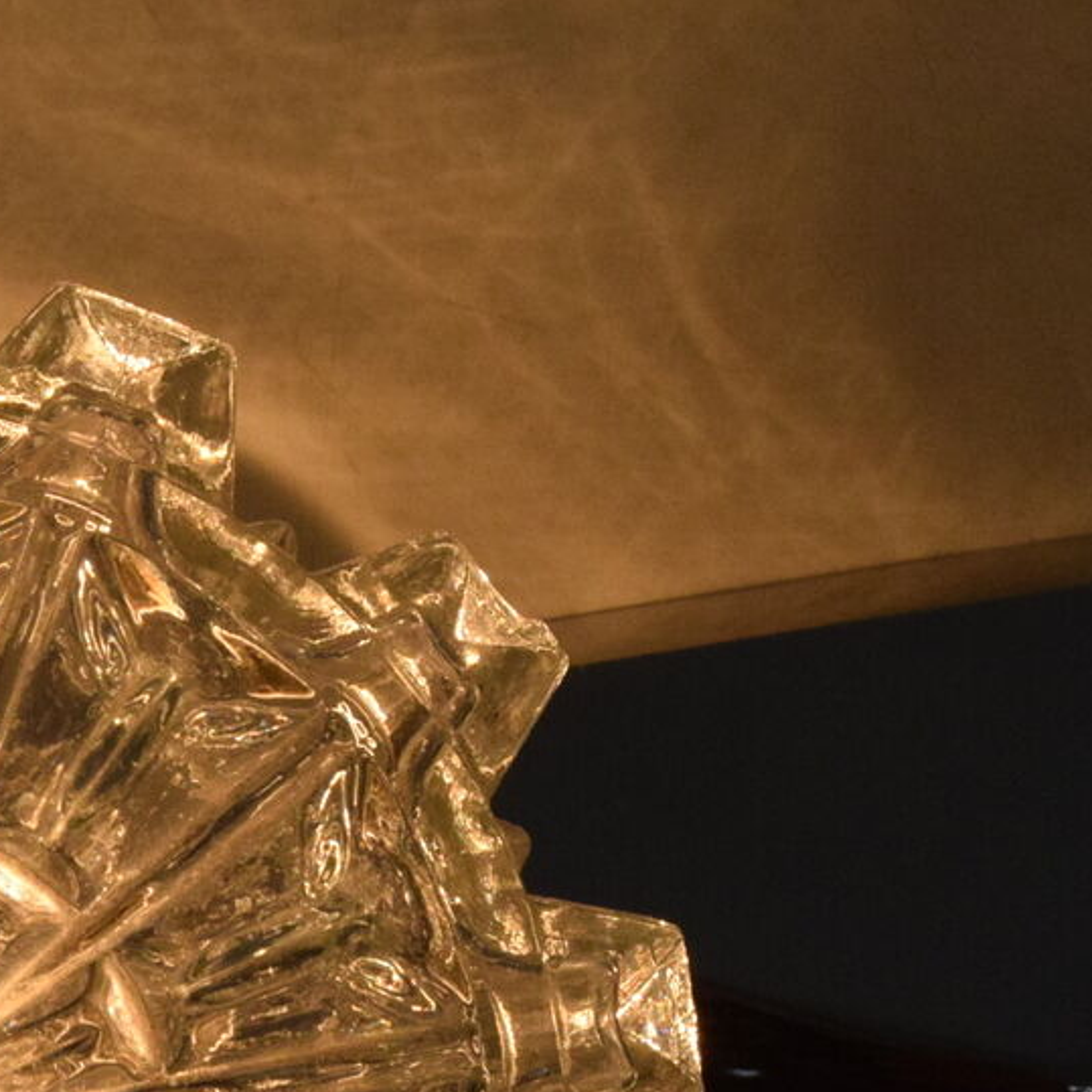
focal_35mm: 166
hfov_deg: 10.3
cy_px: 1138
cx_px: -336
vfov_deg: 10.5
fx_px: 5909
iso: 1600
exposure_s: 1/640
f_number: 13
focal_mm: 35
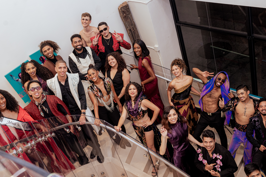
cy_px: 103
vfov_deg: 30.5
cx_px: 133
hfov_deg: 44.5
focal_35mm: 44
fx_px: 325
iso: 1000
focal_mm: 35
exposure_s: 1/125
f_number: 5
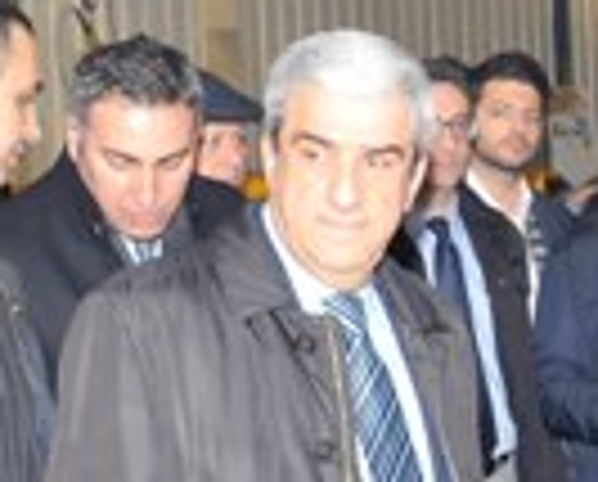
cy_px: 295
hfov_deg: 13.4
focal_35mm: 135
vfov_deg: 11.5
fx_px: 2395
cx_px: 899
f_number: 5
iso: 800
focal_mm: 20
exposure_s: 1/100
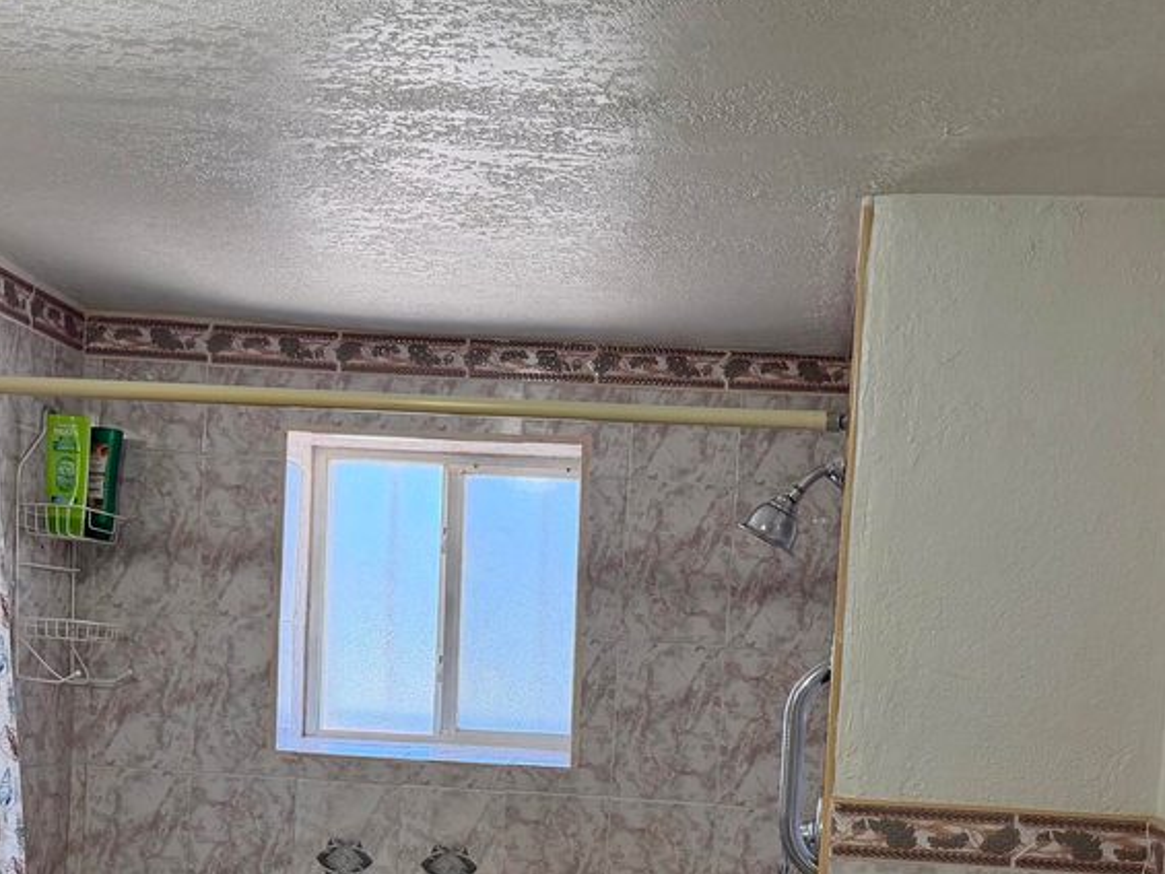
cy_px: 783
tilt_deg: -2.3
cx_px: 641
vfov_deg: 27.6
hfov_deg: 37.4
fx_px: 1717
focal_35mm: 51
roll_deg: -3.5
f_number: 1.78
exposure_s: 1/156
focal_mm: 6.76
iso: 200
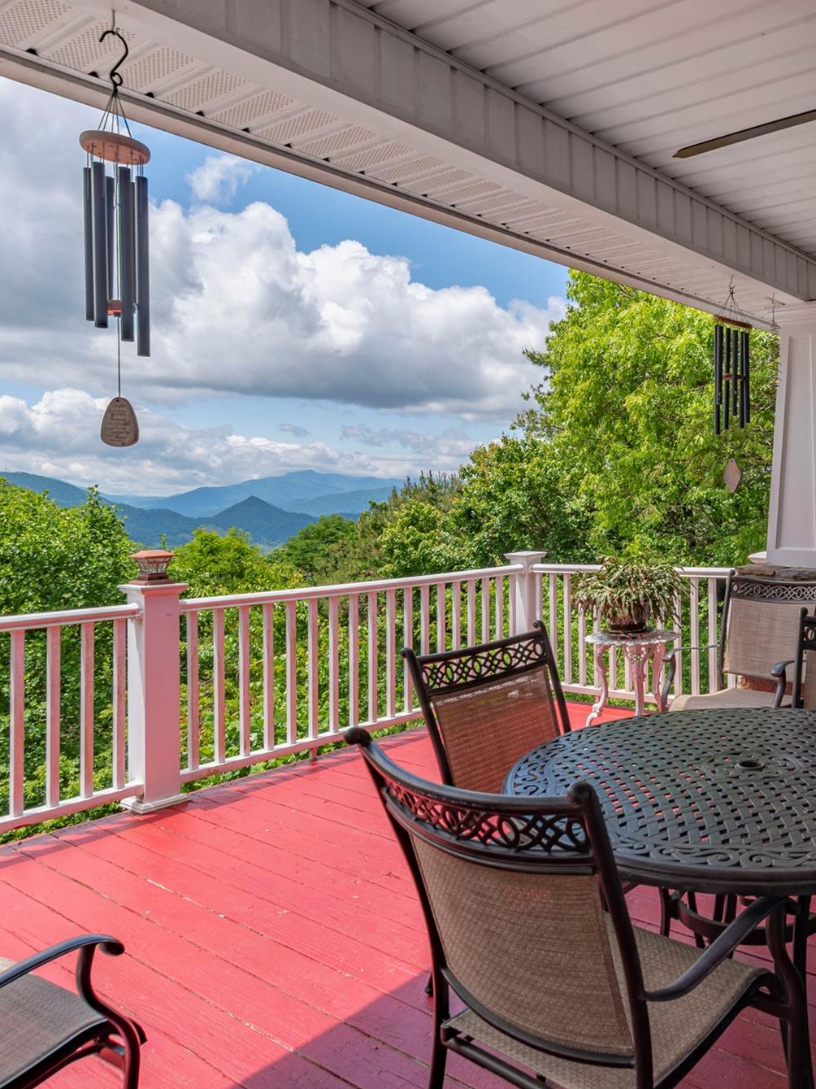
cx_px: 691
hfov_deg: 50.4
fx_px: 786
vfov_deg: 69.4
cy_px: 536
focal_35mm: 25
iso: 320
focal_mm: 17
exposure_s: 1/1000
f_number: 7.1
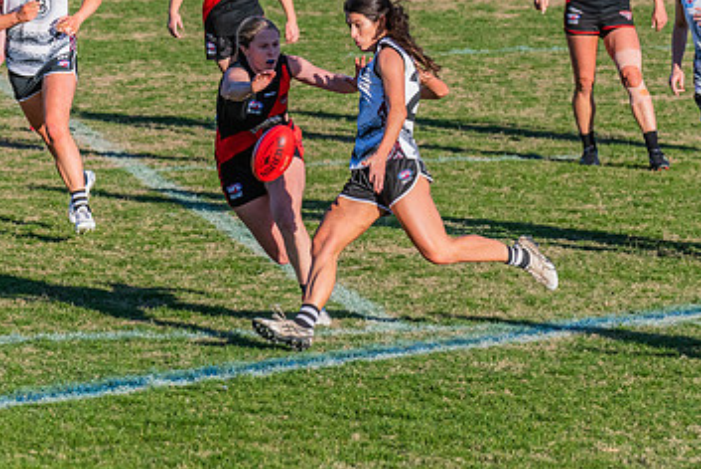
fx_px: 8594
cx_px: 448
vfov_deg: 3.1
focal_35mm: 441
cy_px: 202
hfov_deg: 4.7
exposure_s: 1/1250
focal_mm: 240
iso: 800
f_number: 8
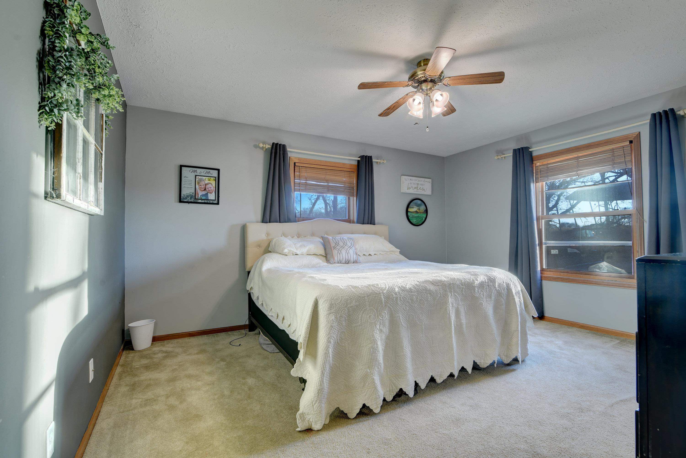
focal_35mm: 16
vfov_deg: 73.7
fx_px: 305
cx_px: 343
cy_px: 229
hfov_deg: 96.7
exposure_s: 1/6
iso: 160
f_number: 7.1
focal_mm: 16
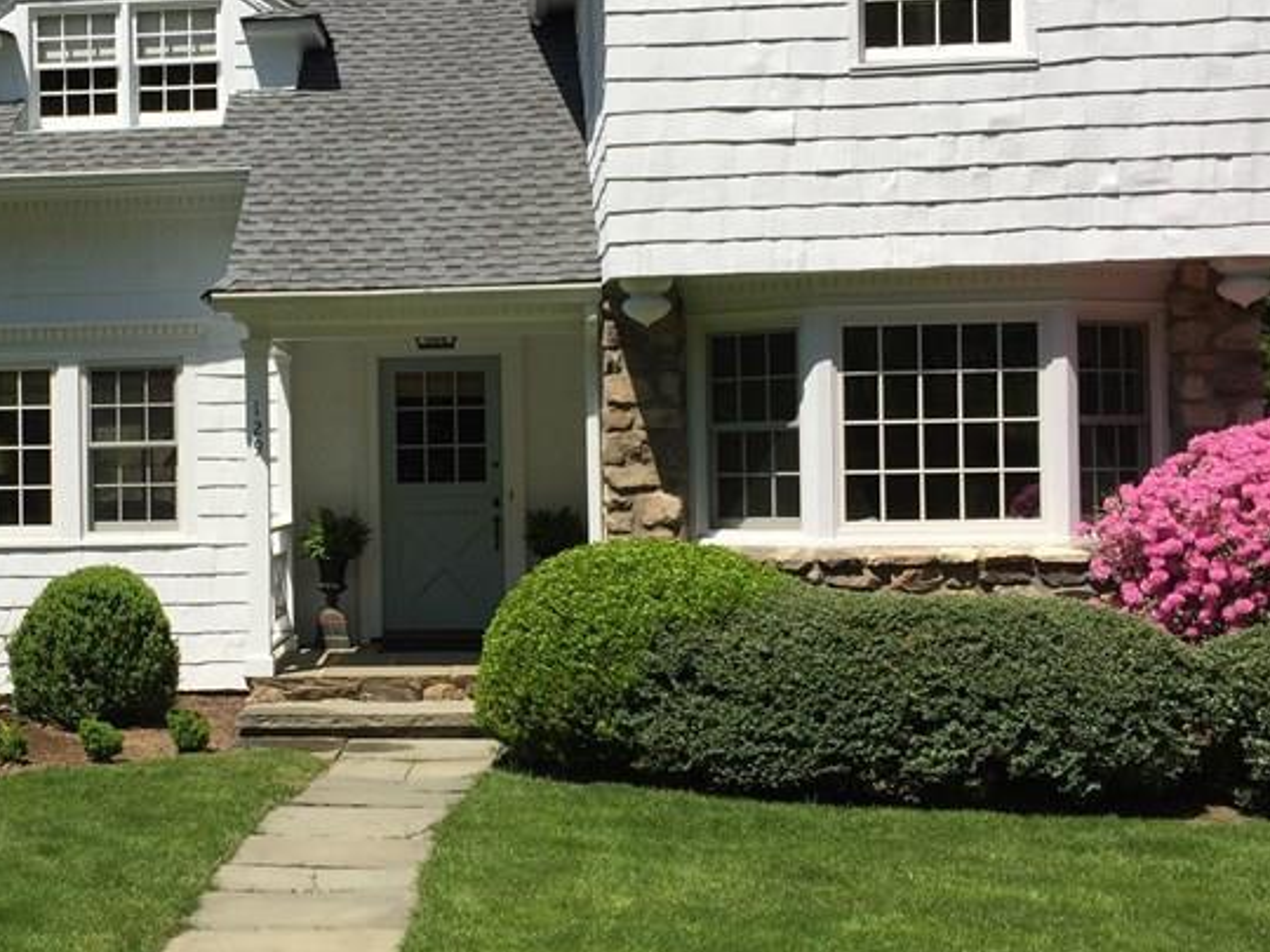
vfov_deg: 26.6
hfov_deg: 34.0
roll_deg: +0.7
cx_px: 273
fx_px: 2018
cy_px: 447
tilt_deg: +1.4
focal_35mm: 55
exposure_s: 1/2825
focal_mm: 4.15
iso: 32
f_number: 2.2
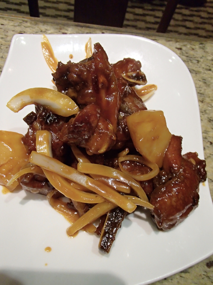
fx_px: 230
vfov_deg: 63.4
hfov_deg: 49.7
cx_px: 106
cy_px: 142
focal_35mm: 28
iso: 500
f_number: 3.9
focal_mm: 5
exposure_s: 1/30
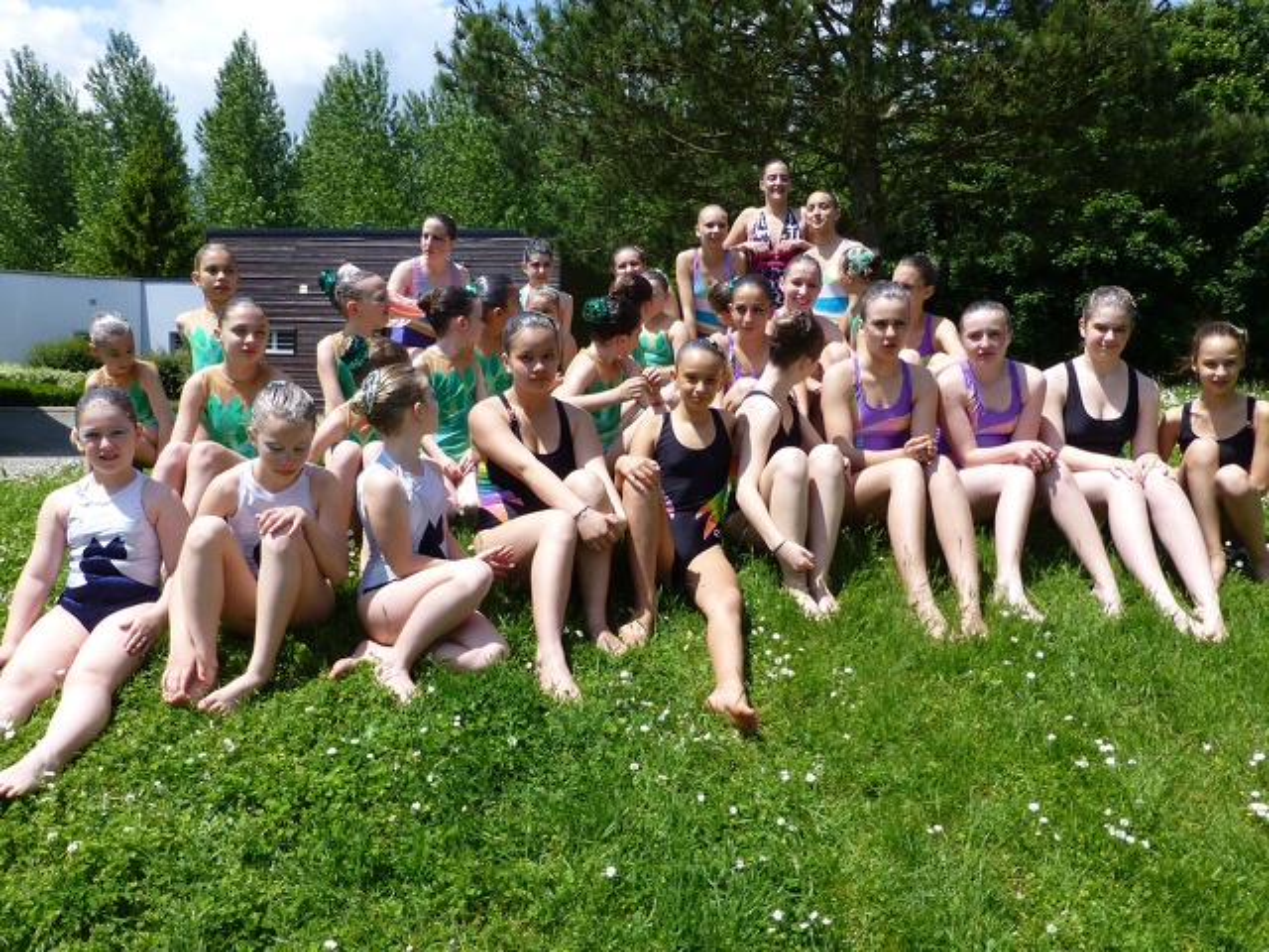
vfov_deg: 51.4
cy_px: 476
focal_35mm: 27
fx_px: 990
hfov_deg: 65.3
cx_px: 634
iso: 100
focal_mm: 4.8
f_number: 4
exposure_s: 1/800
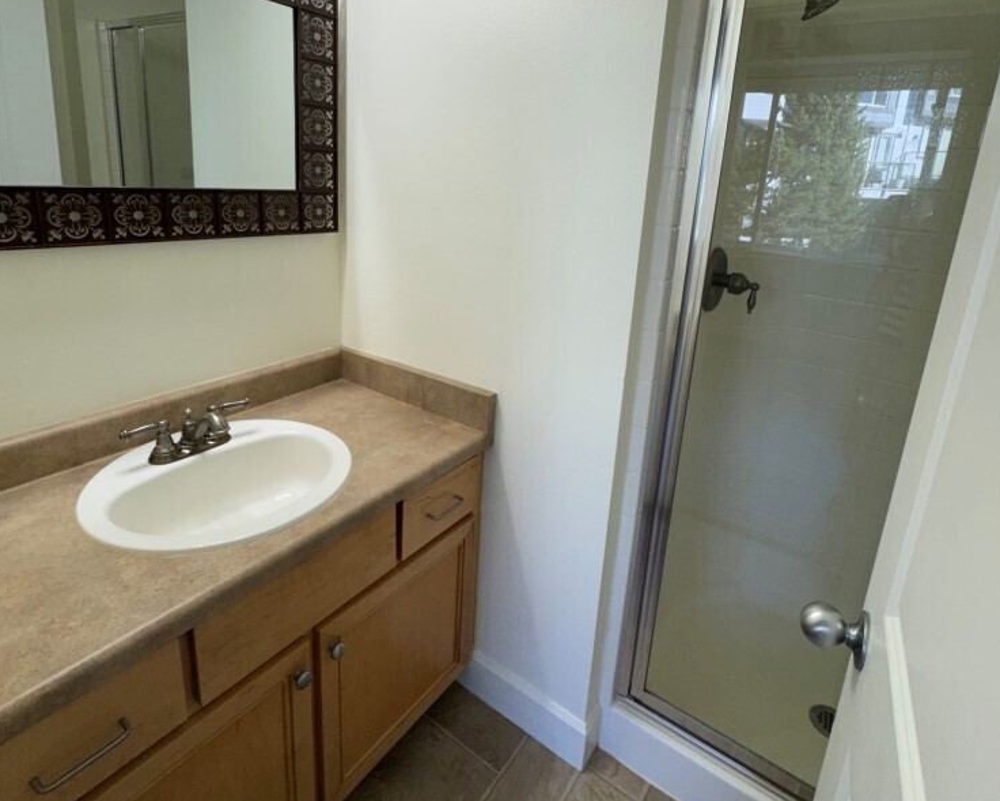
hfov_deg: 83.2
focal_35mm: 19
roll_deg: -2.6
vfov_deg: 70.0
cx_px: 518
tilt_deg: -14.8
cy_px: 313
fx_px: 562
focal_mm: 2.22
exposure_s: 1/120
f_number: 2.2
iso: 50
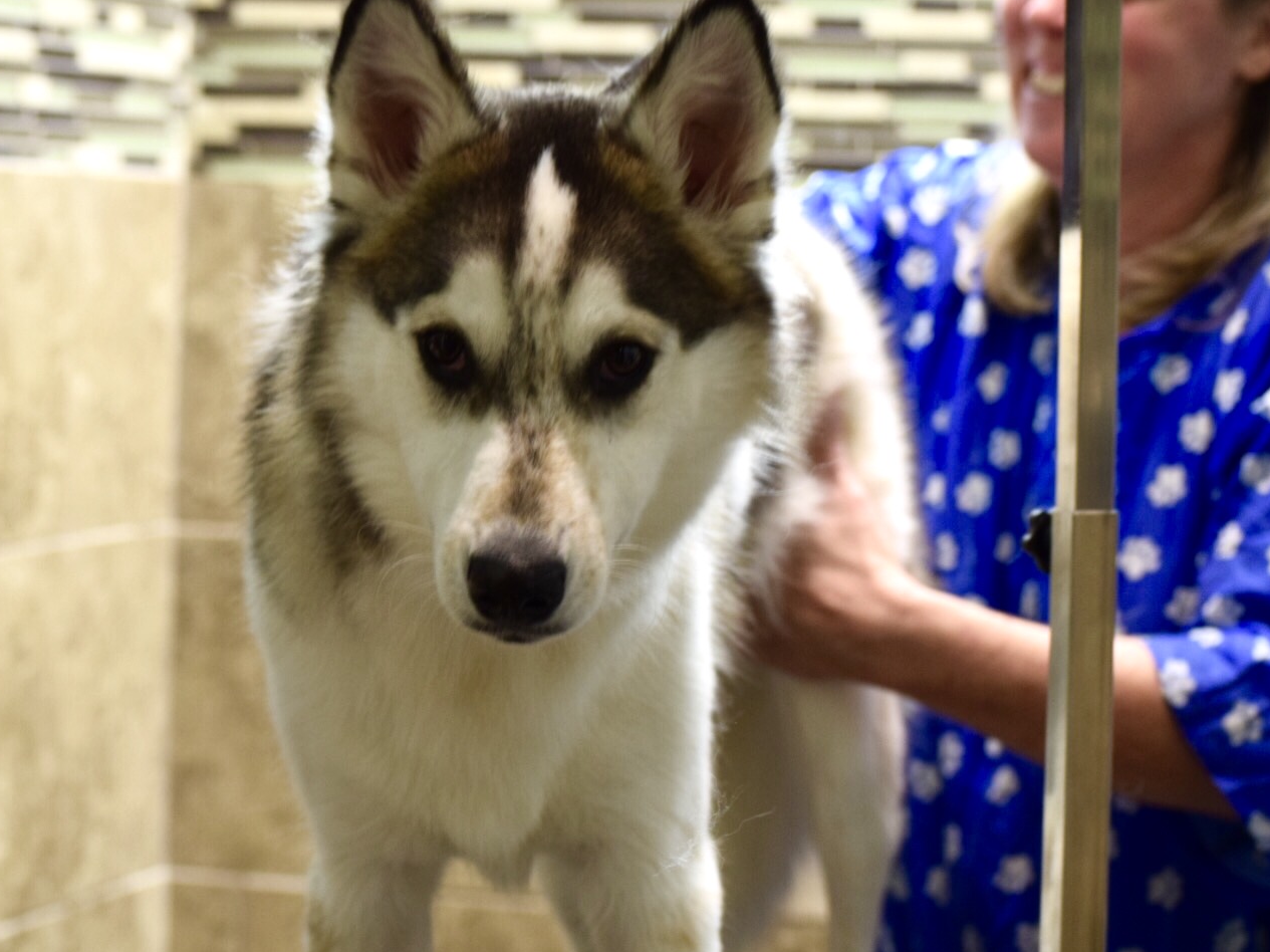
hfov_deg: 19.3
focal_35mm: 102
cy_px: 493
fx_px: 3727
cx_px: 528
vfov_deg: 14.6
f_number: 4
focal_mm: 55
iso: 800
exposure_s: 1/125
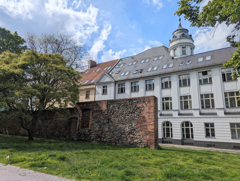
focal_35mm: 24
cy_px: 90
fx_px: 167
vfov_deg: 57.0
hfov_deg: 71.5
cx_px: 120
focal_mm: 6.81
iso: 45
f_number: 1.85
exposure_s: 1/4049
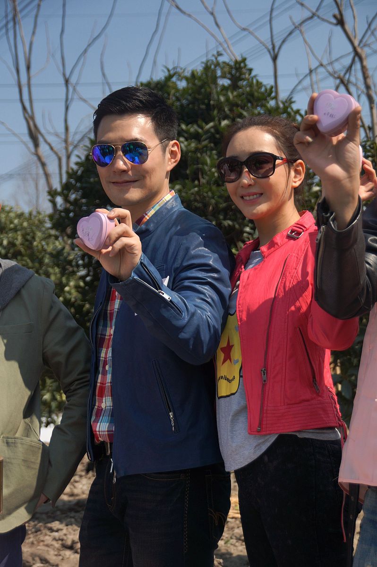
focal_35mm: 82
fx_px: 1298
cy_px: 284
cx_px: 188
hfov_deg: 16.5
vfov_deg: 24.6
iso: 50
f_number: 4.5
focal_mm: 55
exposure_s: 1/1000
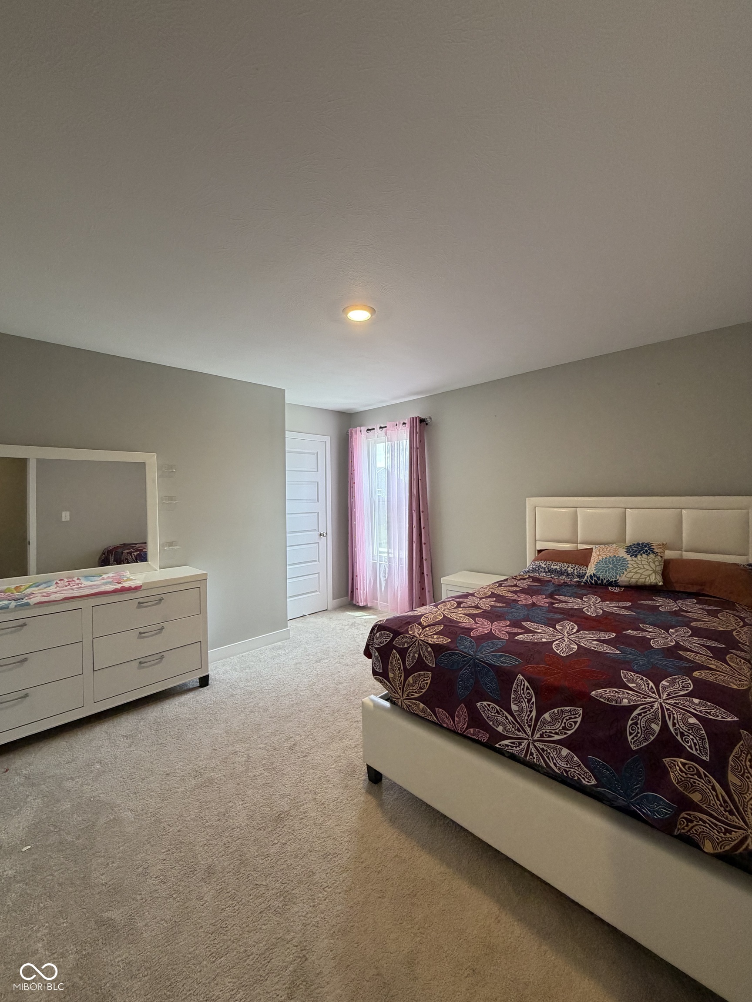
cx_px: 376
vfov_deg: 102.1
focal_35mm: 14
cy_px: 501
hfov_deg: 85.7
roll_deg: +0.2
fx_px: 406
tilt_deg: -1.7
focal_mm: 2.22
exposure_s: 1/120
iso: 250
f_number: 2.2
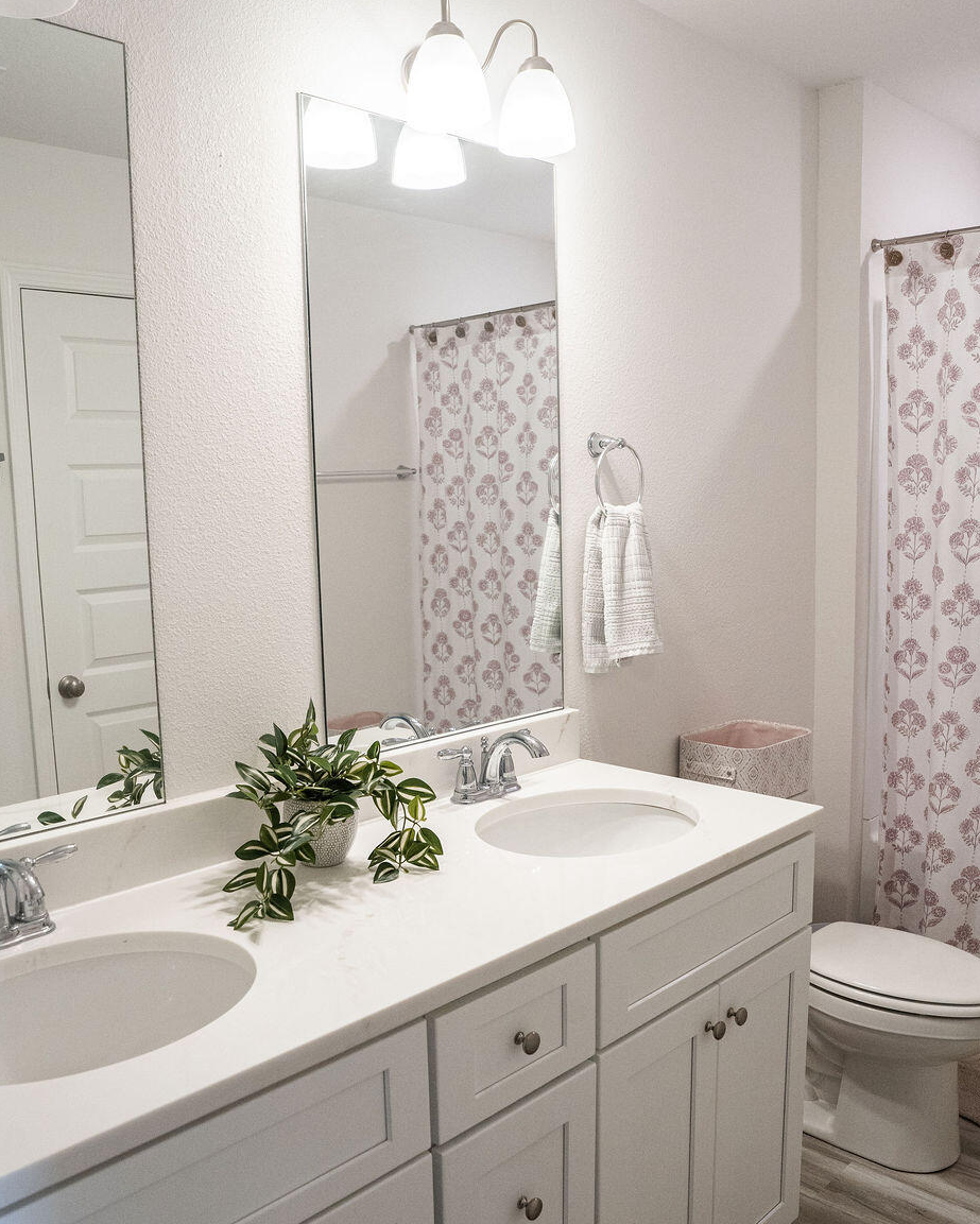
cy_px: 663
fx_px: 1087
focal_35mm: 30
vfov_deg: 58.7
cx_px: 448
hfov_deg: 48.5
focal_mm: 24
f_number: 5.6
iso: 2500
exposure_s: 1/160
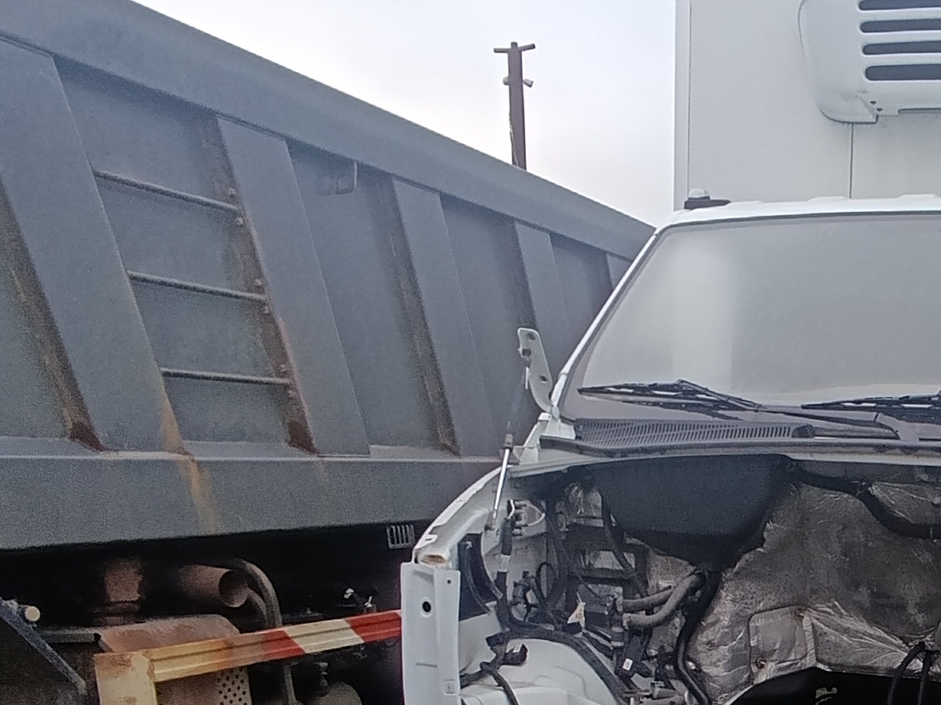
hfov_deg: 37.5
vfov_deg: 30.3
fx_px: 1223
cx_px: 945
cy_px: 673
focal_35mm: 45
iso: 80
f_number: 2.2
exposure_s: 1/100
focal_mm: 1.65
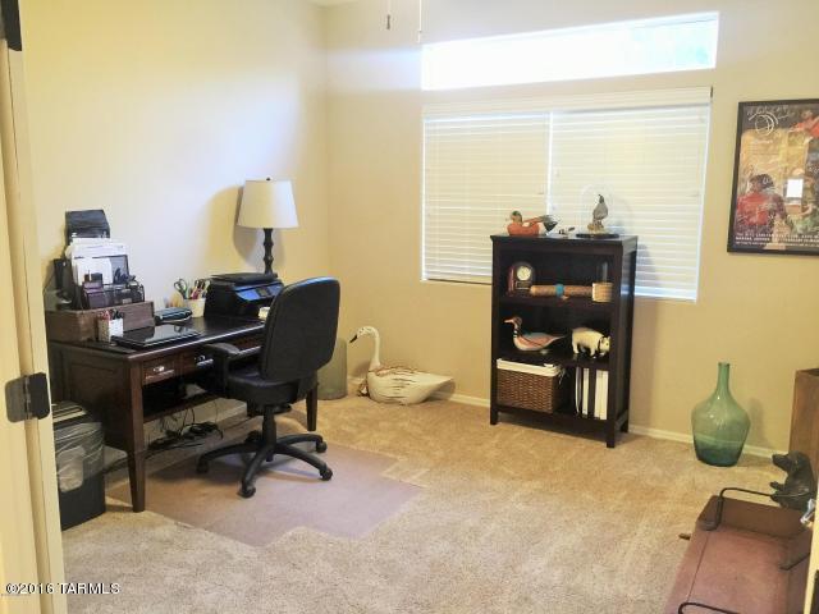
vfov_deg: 48.2
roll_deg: -1.2
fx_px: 686
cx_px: 410
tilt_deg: -9.9
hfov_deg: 61.7
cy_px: 307
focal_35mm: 29
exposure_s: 1/10
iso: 100
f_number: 2.2
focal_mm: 4.15
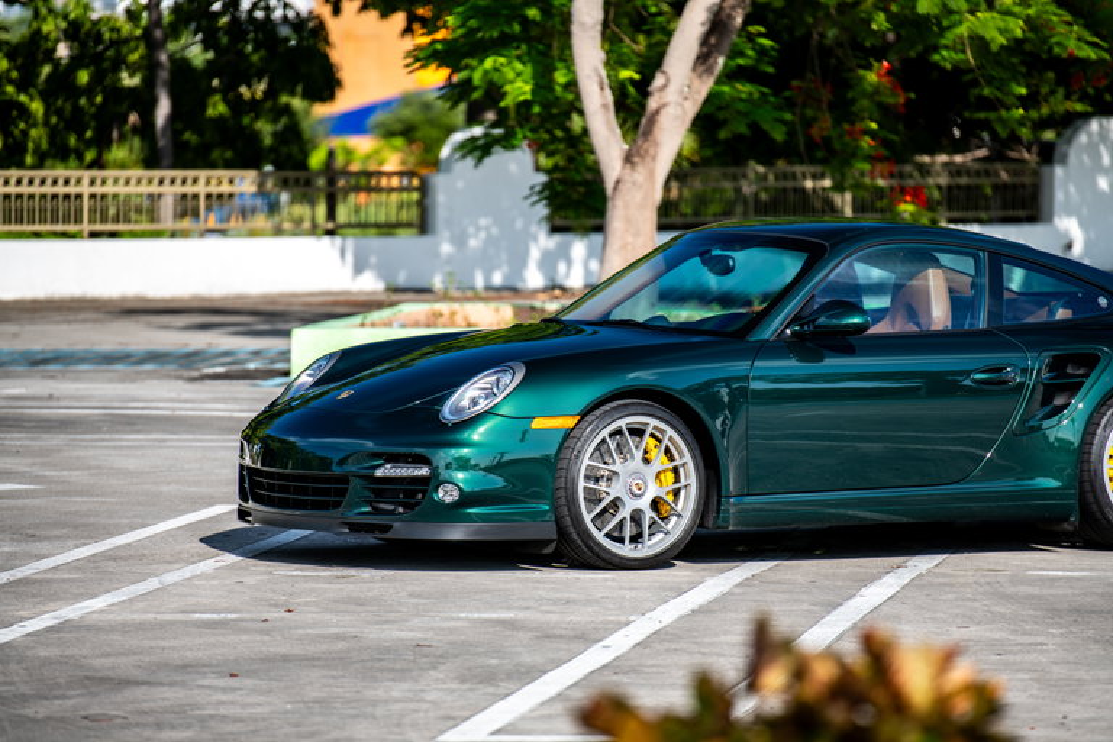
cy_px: 371
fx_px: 6183
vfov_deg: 6.9
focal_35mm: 200
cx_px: 556
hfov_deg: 10.3
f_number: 4
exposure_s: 1/320
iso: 100
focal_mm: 200
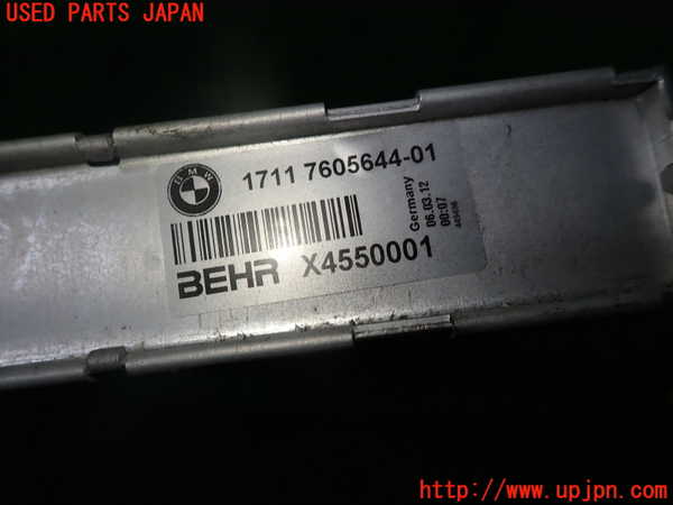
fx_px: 486
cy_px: 252
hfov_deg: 69.4
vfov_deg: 54.9
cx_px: 336
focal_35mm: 25
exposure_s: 1/125
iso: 100
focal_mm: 4.5
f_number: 2.8
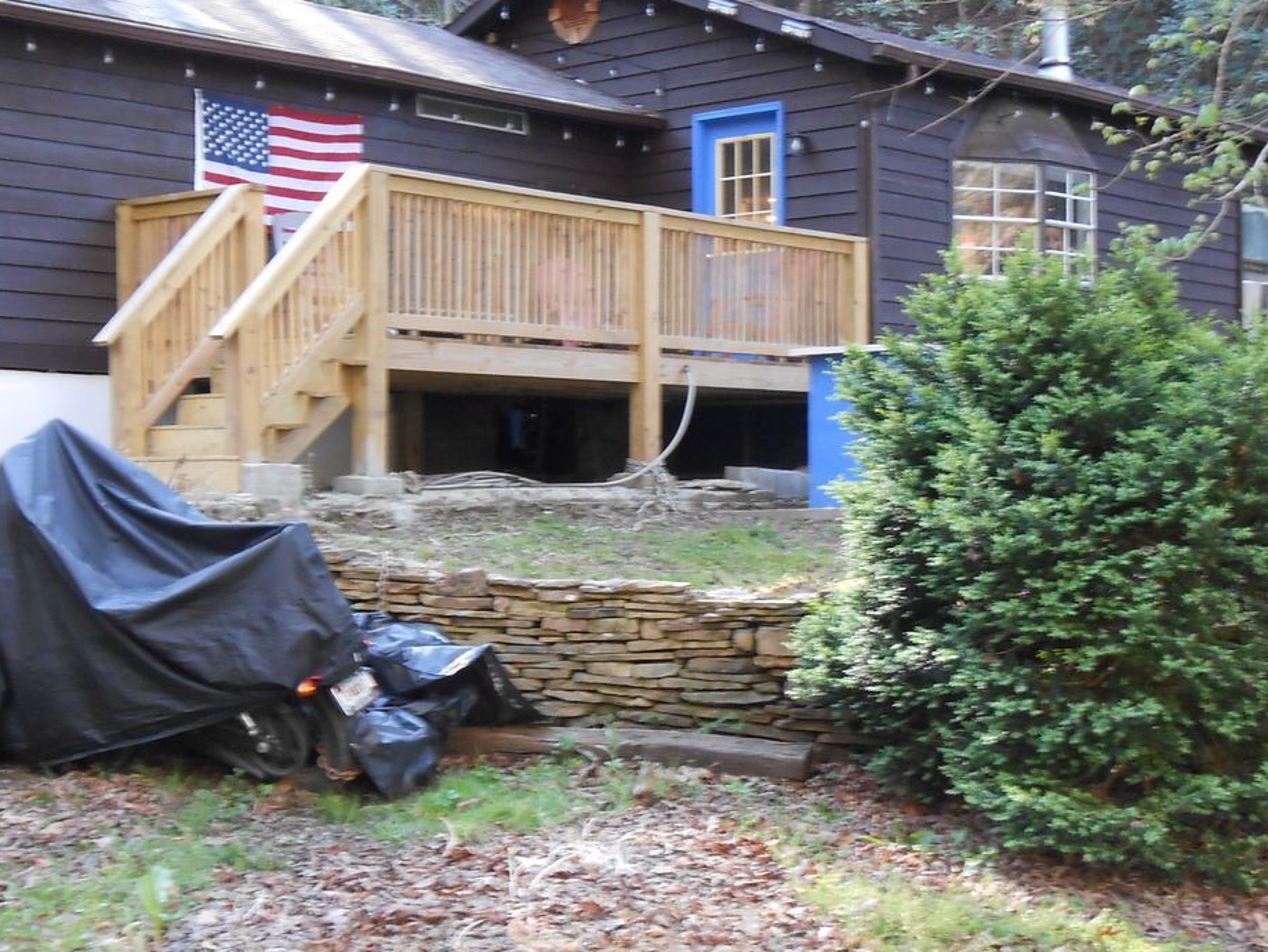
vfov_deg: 23.7
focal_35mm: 62
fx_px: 2272
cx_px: 722
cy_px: 481
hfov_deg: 31.1
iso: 200
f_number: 4.2
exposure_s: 1/30
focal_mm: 6.8
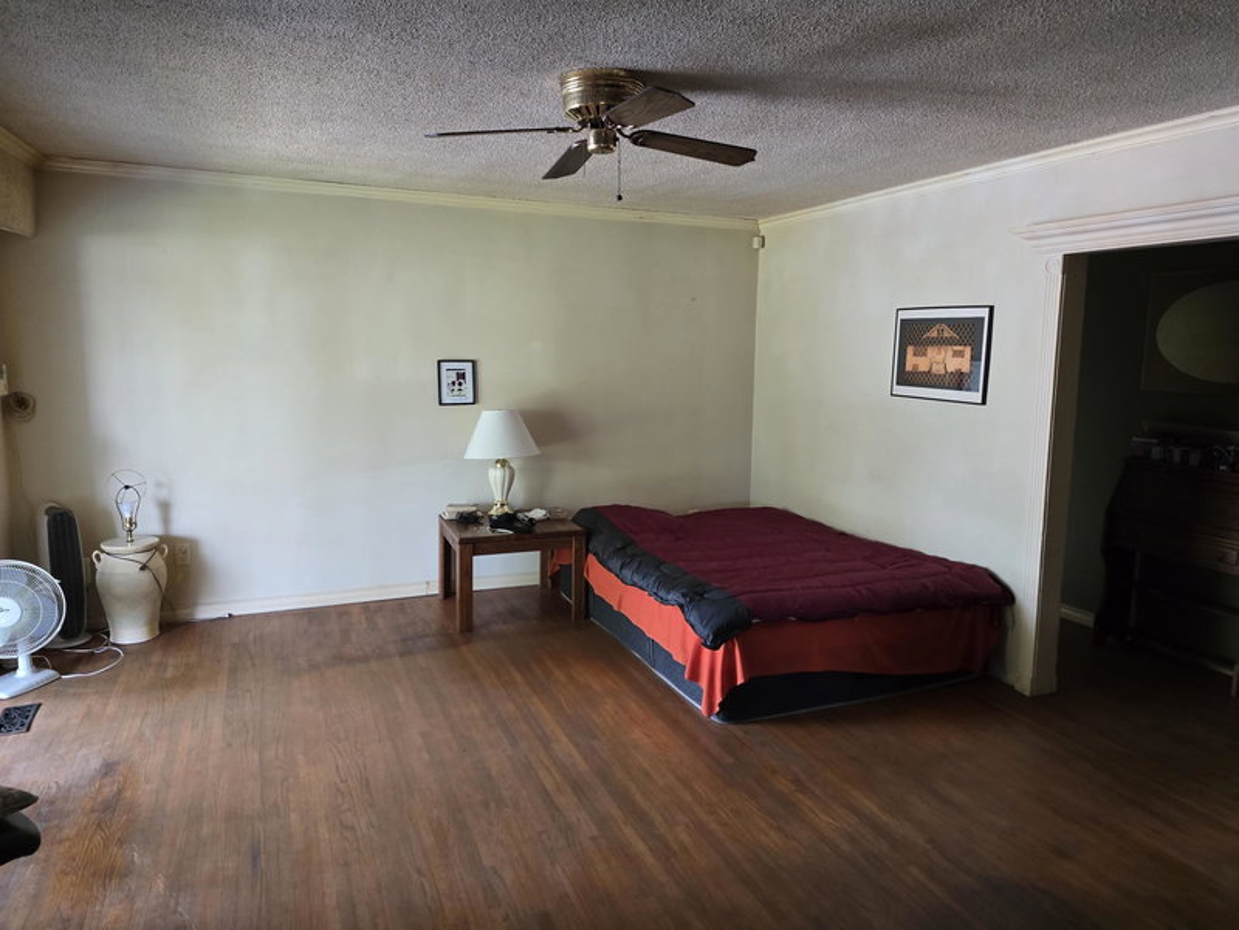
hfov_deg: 73.9
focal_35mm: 23
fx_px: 823
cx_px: 620
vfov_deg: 58.9
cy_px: 465
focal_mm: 6.3
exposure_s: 1/120
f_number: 1.7
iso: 500
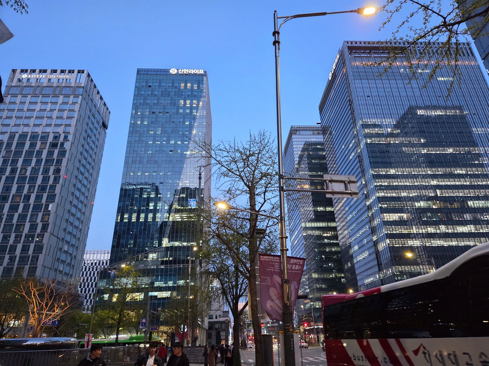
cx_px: 244
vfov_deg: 58.9
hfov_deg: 73.9
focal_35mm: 23
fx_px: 325
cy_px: 183
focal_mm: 5.4
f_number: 1.8
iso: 800
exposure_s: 1/120
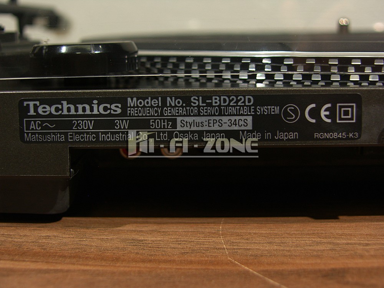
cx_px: 192
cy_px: 144
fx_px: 610
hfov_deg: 34.9
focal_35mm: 55
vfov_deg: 26.6
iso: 50
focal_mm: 14.2
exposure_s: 1/50
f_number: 2.8
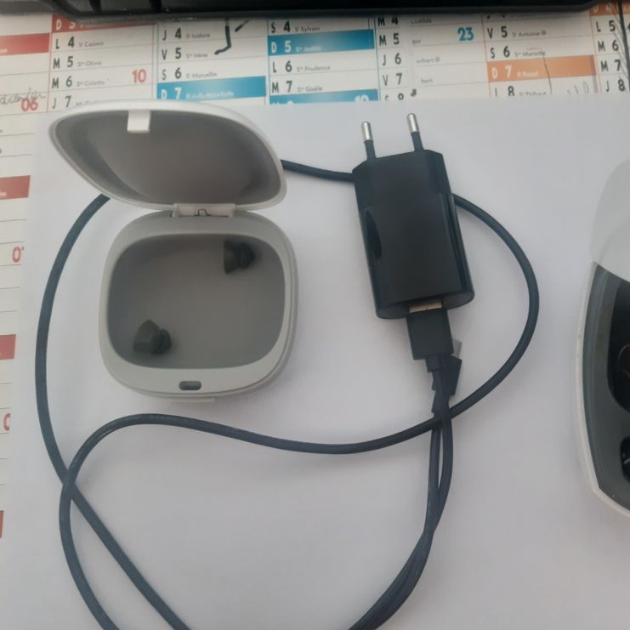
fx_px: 638
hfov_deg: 51.7
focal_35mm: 31
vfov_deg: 52.5
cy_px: 317
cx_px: 411
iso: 200
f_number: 1.7
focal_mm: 3.92
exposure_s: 1/50
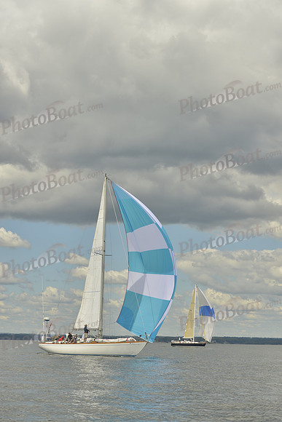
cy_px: 211
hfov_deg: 19.5
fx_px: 822
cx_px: 141
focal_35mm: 70
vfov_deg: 28.8
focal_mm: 70
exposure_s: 1/1000
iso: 200
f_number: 9
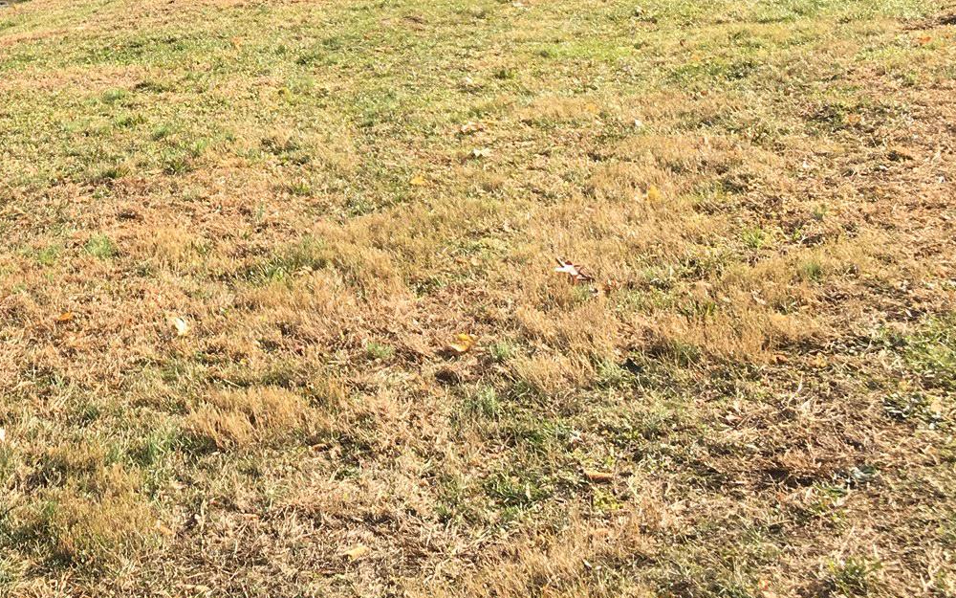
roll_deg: +0.5
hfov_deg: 31.5
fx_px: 1615
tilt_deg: -13.4
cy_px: 18
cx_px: 99
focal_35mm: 62
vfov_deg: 20.4
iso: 25
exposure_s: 1/553
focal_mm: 4.15
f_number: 2.2
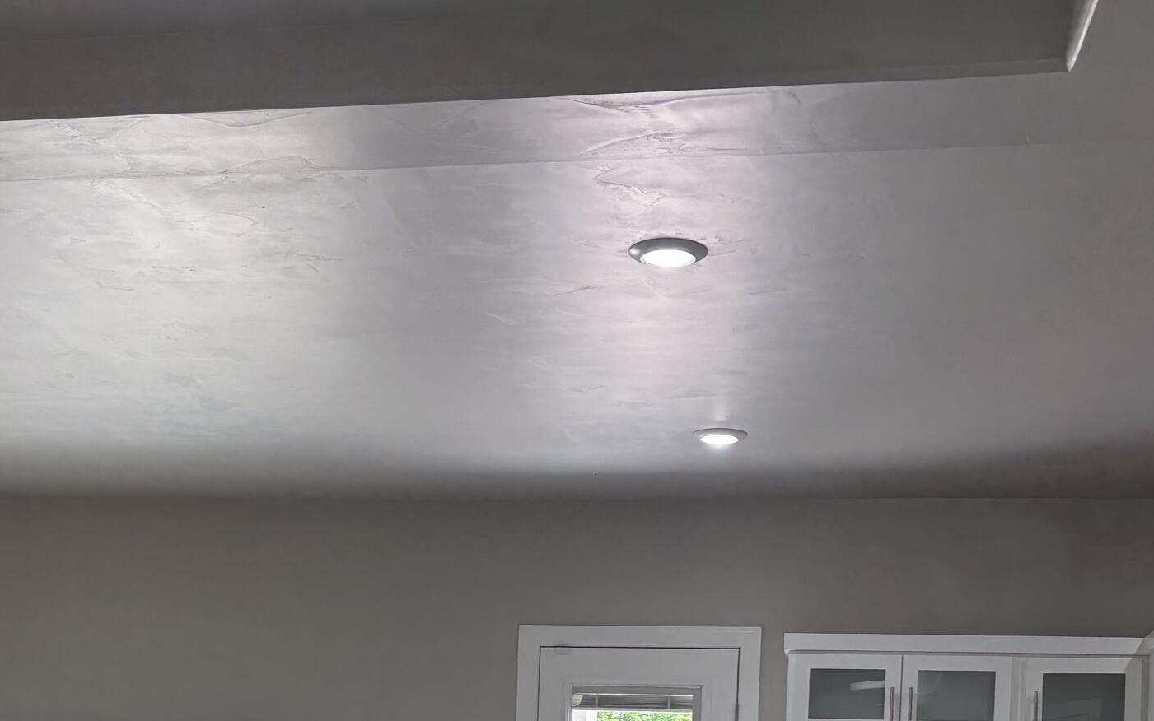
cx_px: 484
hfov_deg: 34.5
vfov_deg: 20.7
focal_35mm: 59
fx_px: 1856
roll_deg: -3.6
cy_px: 830
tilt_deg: +0.8
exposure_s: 1/166
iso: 50
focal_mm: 5.96
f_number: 1.6
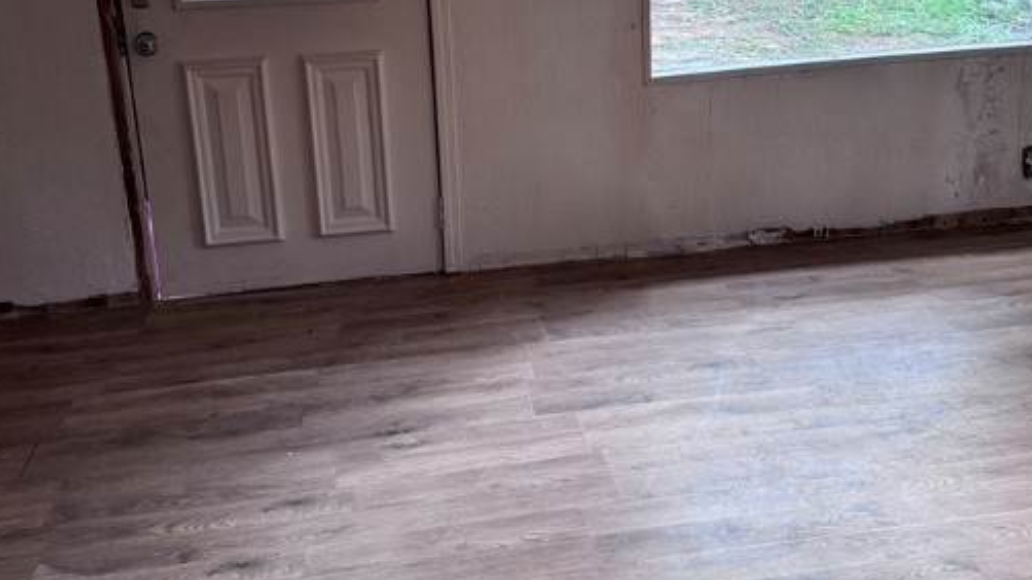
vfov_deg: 29.1
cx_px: 549
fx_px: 1094
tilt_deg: -14.8
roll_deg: +3.3
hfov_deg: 50.5
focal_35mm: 40
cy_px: 132
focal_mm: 6.76
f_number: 1.78
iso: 160
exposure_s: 1/121
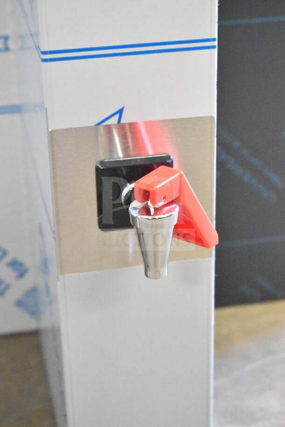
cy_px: 214
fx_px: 925
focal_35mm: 78
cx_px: 142
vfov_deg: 26.0
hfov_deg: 17.5
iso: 14400
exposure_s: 1/80
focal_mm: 52
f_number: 5.6
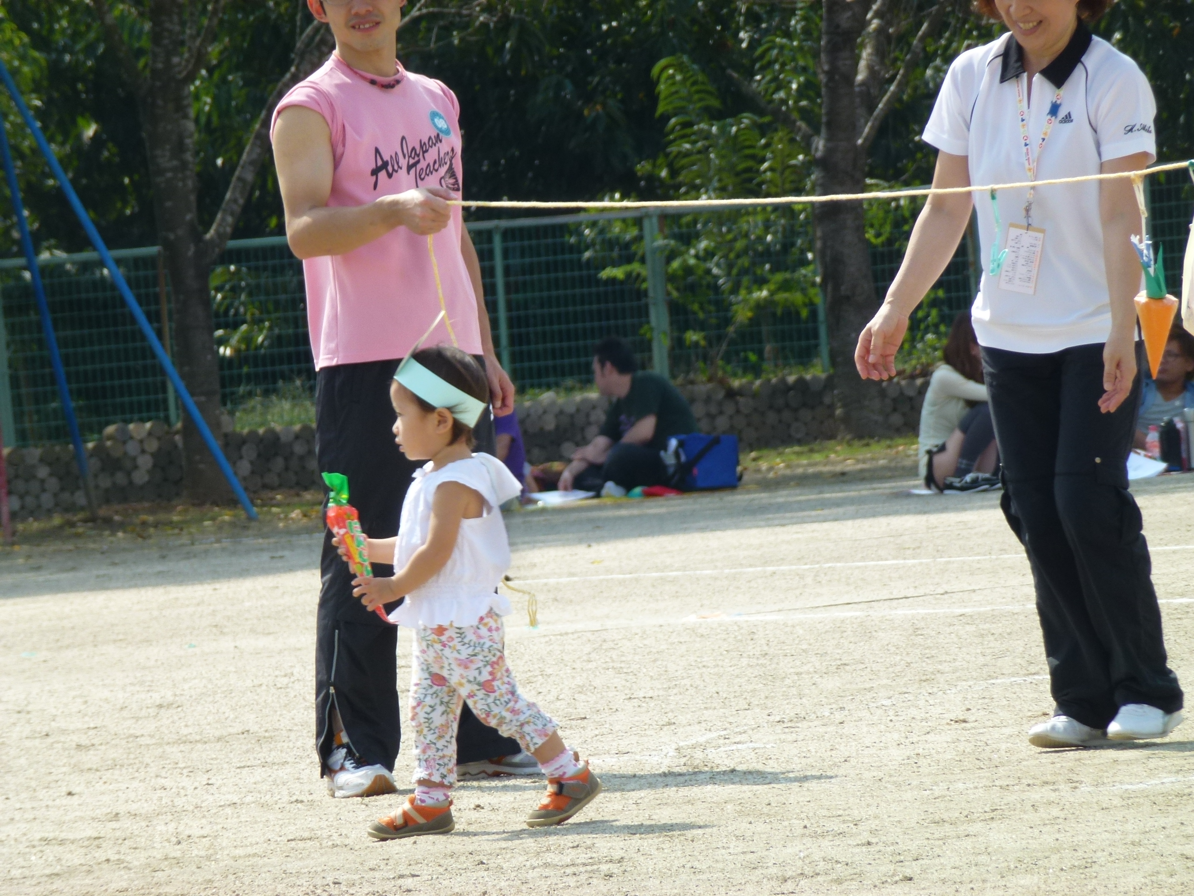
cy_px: 448
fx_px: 13245
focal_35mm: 384
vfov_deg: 3.9
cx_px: 597
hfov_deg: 5.2
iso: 100
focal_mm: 68.8
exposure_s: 1/250
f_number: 5.9
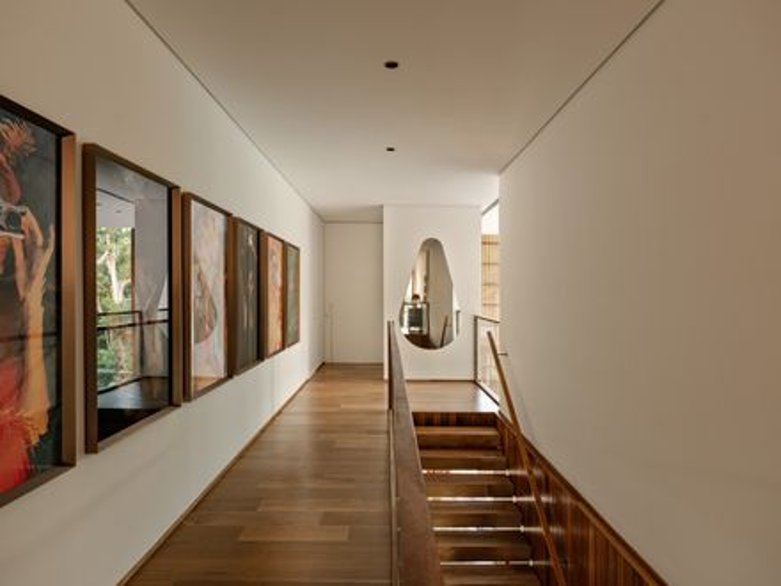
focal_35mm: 21
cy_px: 293
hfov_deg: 79.0
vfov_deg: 63.4
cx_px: 390
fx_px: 474
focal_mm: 26.3
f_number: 9
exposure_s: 2.5
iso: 200
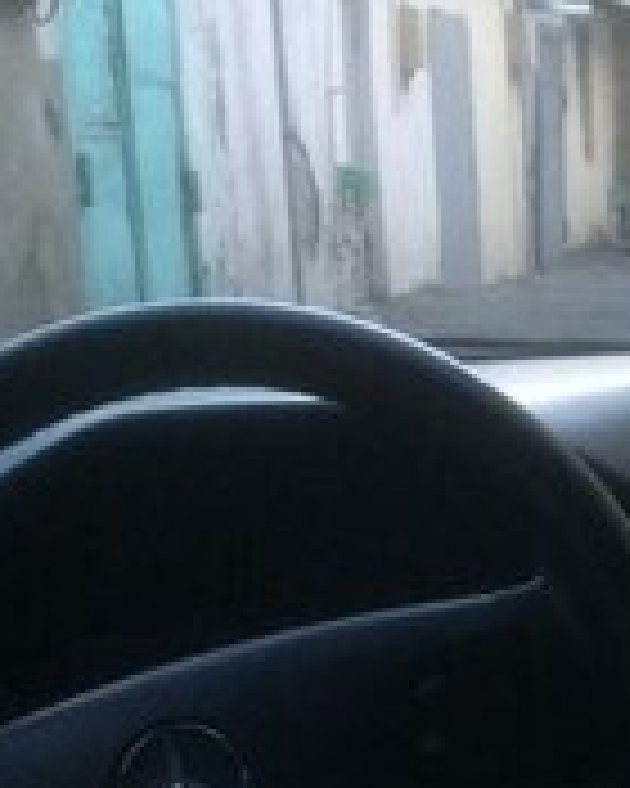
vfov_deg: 16.9
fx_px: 2494
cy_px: 1033
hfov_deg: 13.3
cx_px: 1030
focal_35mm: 107
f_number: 2.2
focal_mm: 4.15
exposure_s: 1/25
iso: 125
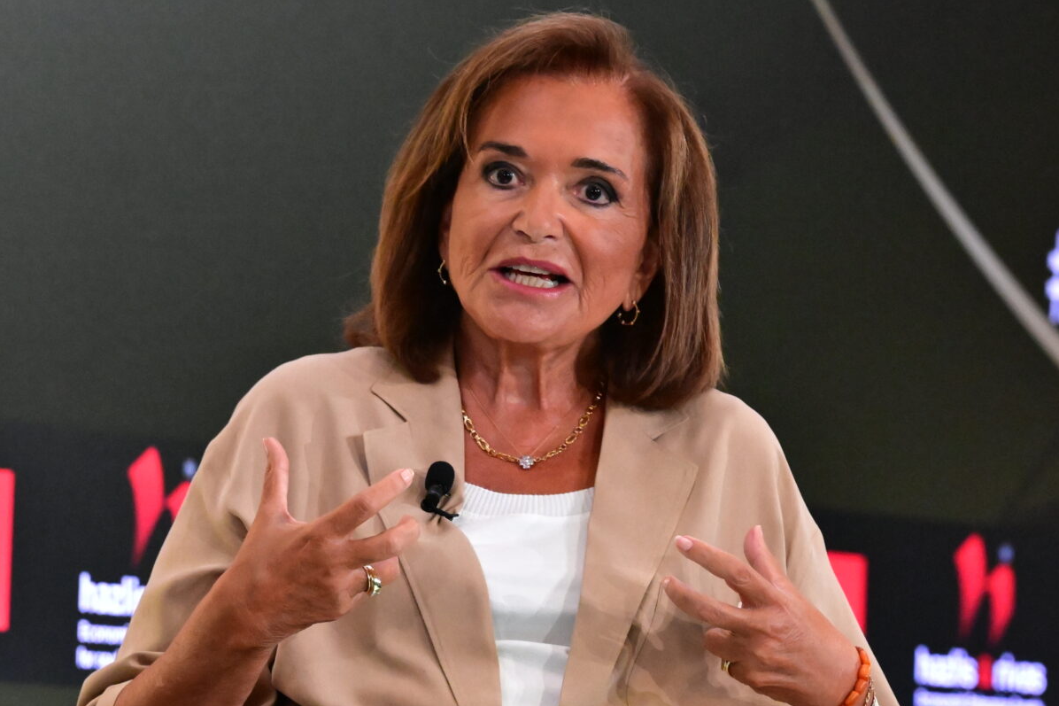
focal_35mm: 301
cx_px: 530
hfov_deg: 6.8
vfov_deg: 4.6
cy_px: 353
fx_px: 8853
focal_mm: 200
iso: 10000
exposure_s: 1/400
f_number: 5
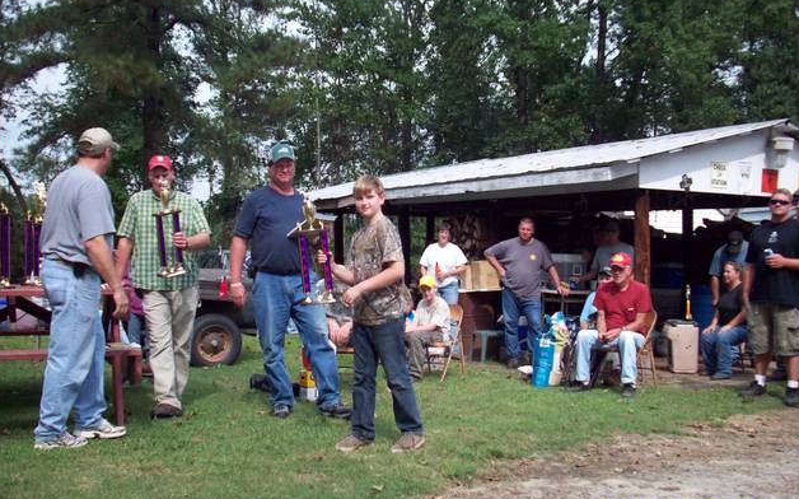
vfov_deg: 31.9
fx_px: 871
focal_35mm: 40
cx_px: 396
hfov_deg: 49.3
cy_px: 271
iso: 80
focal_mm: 6.2
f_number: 5.6
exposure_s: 1/208
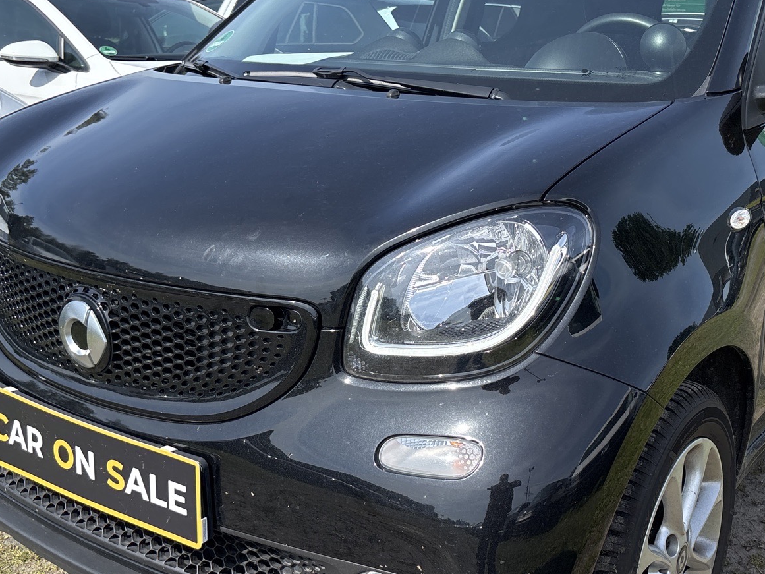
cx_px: 488
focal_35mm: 43
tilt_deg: -14.9
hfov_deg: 43.4
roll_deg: -0.1
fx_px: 950
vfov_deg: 33.6
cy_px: 266
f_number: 1.6
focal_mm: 5.96
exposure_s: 1/1695
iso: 50
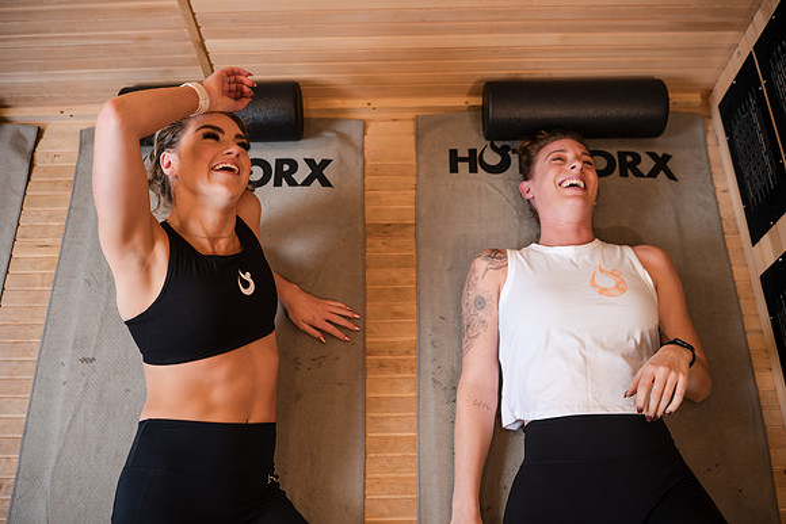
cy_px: 262
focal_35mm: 35
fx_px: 764
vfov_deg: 37.9
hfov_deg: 54.4
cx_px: 393
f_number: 3.2
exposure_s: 1/125
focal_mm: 35
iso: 400
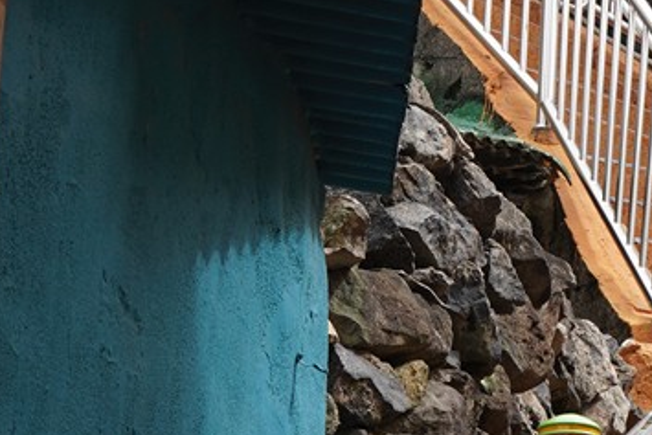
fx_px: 3569
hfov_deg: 9.9
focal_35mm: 197
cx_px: 1177
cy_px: 70
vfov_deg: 7.0
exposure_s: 1/100
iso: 100
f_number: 9
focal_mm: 35
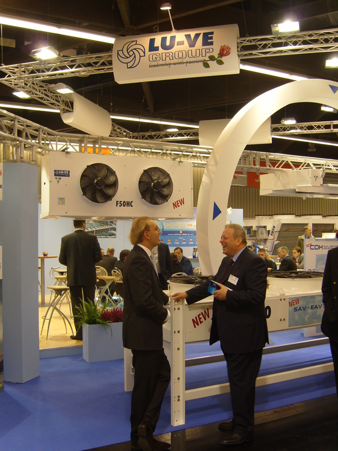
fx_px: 456
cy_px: 226
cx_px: 169
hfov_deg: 40.7
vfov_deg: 52.7
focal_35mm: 35
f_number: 2.8
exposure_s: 1/45
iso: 80
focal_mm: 7.4
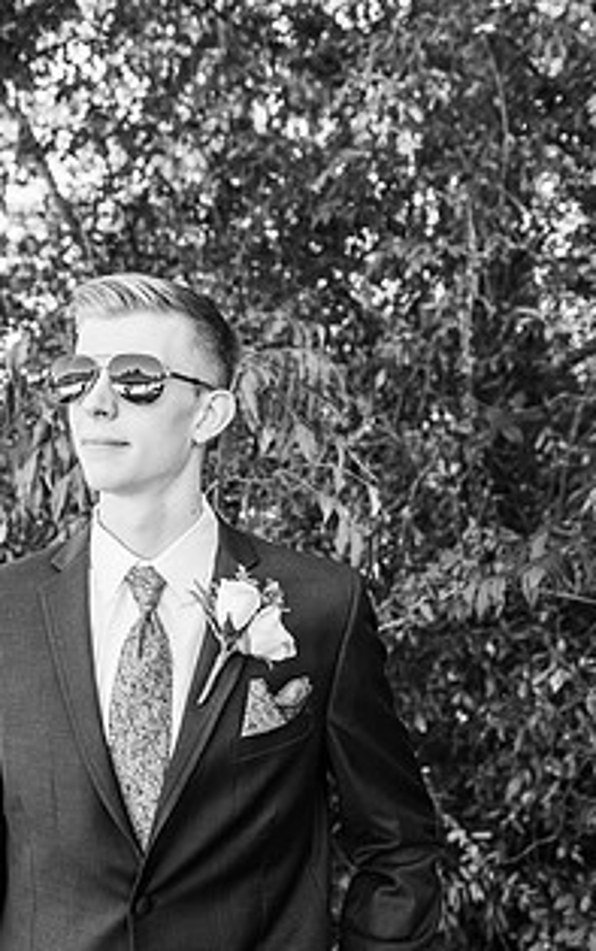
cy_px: 503
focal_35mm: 35
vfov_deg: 55.2
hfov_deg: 35.6
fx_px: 907
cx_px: 151
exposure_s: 1/400
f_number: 2.8
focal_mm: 24
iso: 200
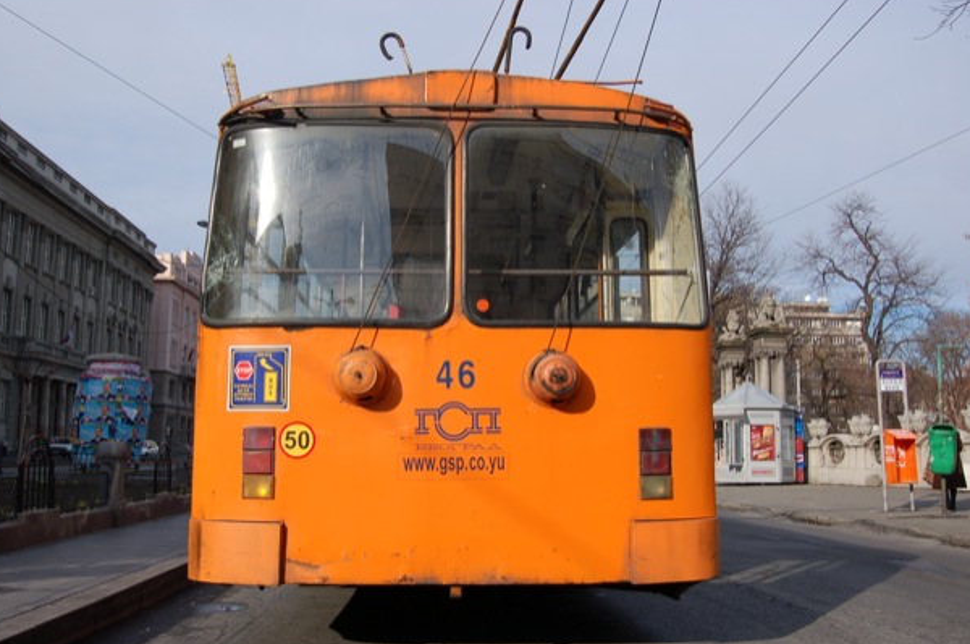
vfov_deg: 41.0
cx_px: 469
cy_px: 333
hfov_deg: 58.8
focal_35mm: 32
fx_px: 861
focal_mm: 20
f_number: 8
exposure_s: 1/250
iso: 200
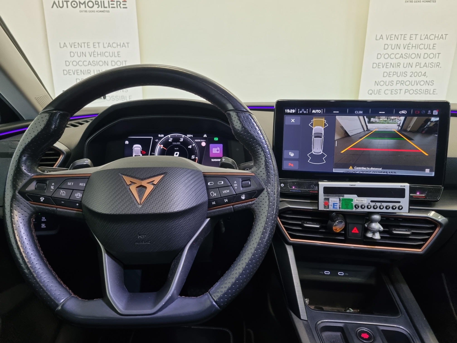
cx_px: 228
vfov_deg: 53.1
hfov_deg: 67.3
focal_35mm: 26
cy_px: 172
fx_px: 343
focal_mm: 5.4
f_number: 1.8
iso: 250
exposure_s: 1/50
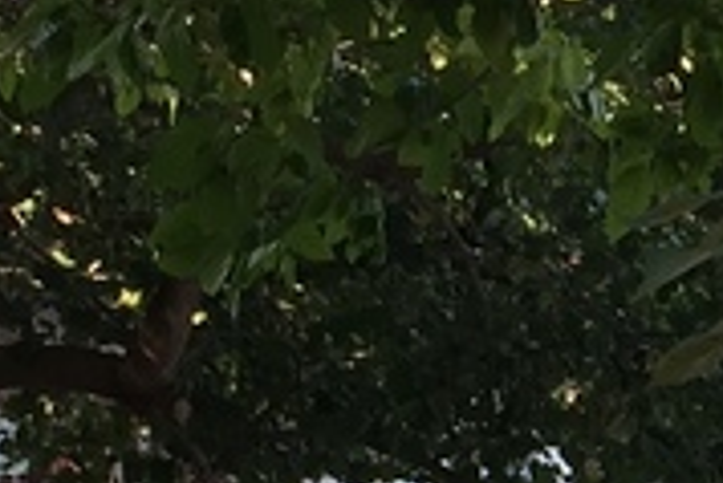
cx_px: 1288
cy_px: 589
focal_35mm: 203
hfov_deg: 9.6
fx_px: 4080
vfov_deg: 6.7
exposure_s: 1/120
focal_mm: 4.15
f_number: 2.2
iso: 32
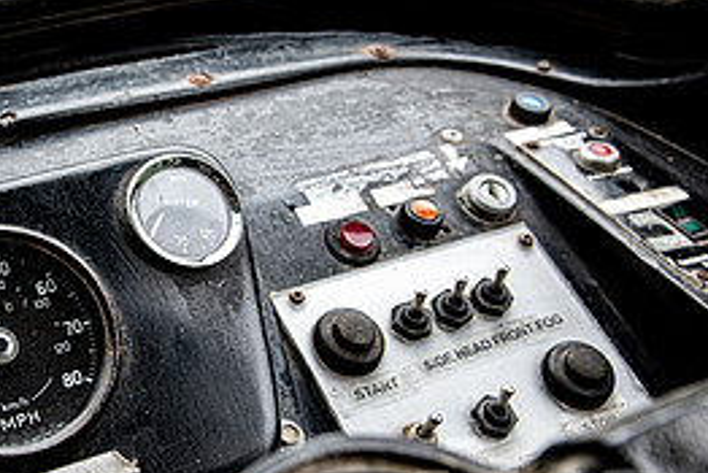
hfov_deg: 30.4
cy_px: 231
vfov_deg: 21.9
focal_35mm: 62
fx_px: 1220
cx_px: 22
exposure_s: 1/160
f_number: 5.6
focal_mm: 28
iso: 500
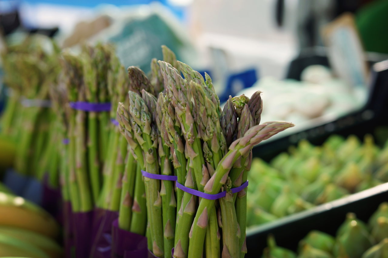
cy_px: 129
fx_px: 808
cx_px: 194
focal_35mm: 75
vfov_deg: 18.2
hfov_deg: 27.0
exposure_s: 1/160
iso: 100
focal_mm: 50
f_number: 5
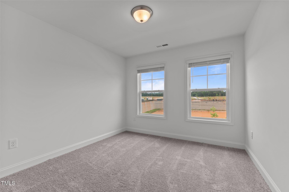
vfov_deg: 77.2
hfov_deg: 100.4
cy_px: 96
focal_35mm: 15
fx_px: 120
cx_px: 144
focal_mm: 15
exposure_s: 1/30
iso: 400
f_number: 6.3
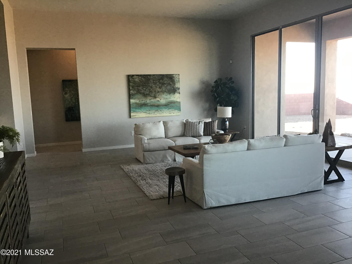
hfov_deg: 58.4
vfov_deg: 45.4
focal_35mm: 31
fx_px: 315
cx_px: 176
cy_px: 132
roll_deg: +1.4
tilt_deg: -6.8
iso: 32
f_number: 2.4
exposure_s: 1/30
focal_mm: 3.3
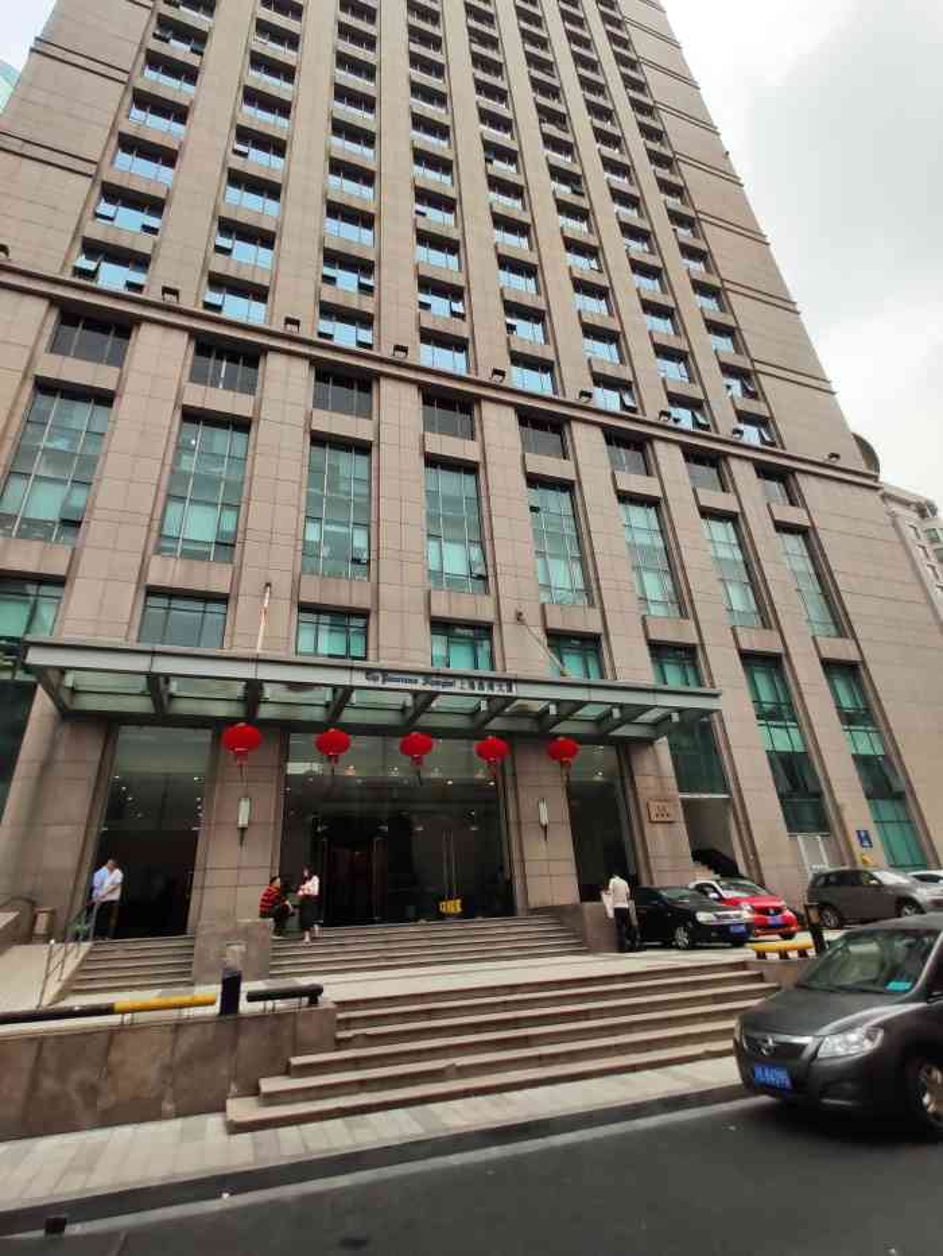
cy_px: 628
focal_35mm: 13
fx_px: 472
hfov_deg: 90.0
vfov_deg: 106.2
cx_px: 472
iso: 100
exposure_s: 1/1250
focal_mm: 2.25
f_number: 2.2
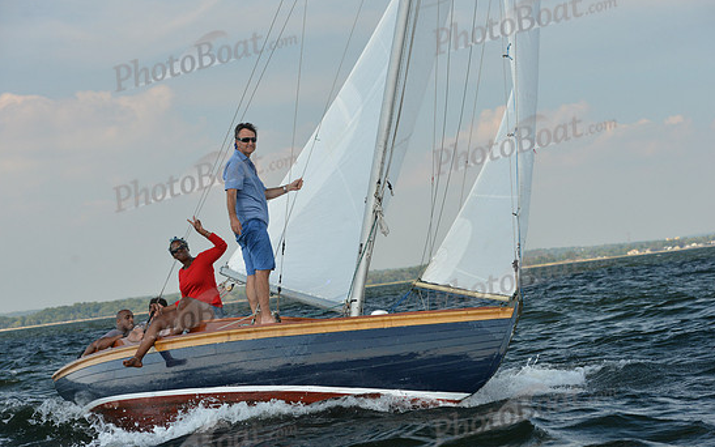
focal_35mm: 108
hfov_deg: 19.3
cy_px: 228
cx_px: 366
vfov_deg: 12.1
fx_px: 2105
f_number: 7.1
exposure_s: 1/1250
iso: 1000
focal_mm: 100
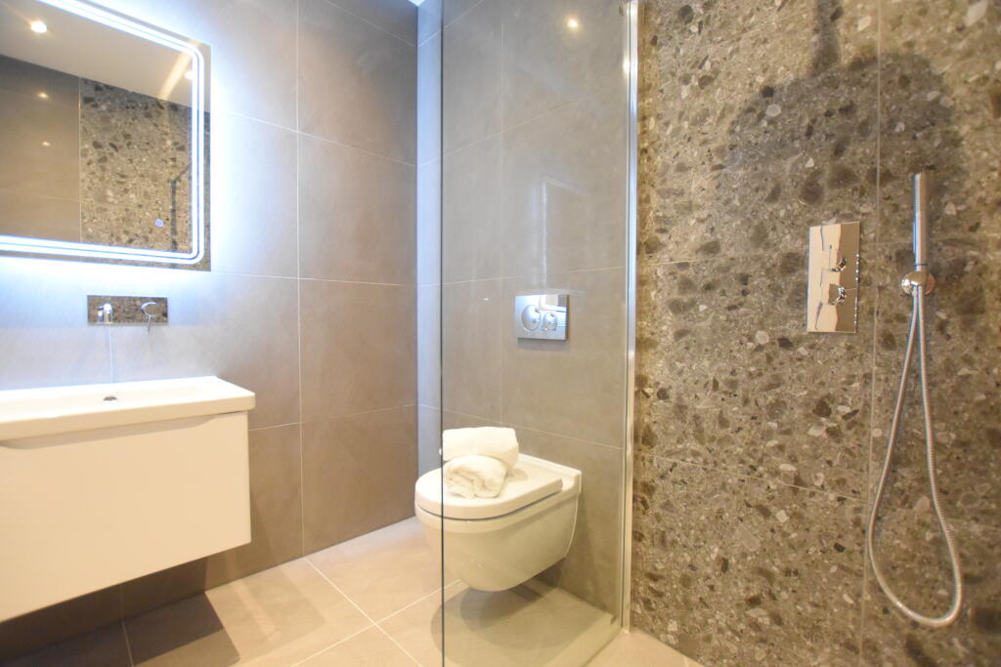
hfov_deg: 100.4
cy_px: 334
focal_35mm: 15
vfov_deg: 77.3
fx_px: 417
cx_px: 500
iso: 4000
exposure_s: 1/125
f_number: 3.5
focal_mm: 10
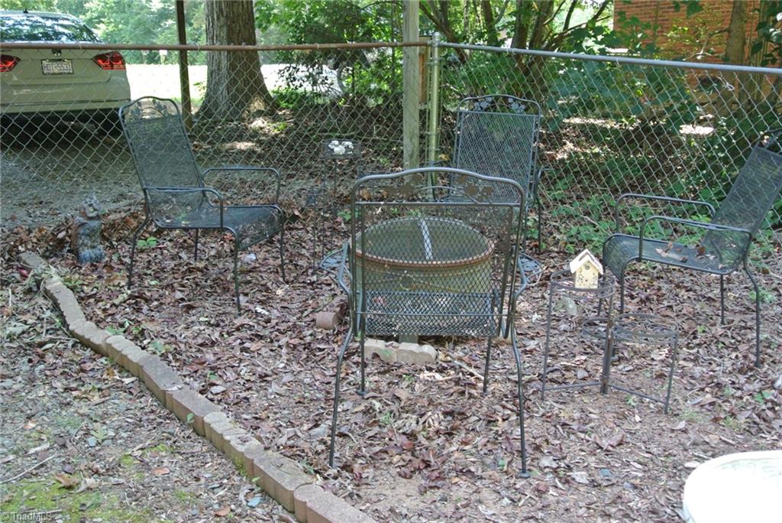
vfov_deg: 34.3
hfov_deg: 49.5
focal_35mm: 39
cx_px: 391
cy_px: 262
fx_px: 848
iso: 200
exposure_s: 1/60
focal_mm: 14.5
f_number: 4
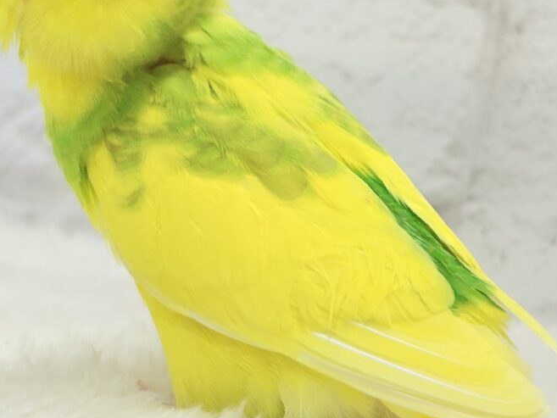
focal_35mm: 95
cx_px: 359
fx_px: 1529
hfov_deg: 20.6
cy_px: 136
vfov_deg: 15.5
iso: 50
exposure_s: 1/100
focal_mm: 5.96
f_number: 1.6
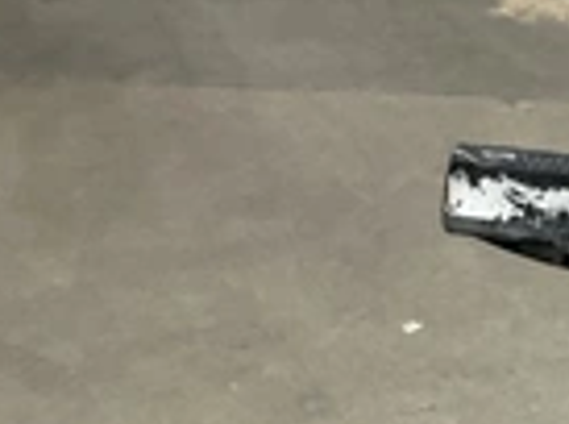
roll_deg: +6.1
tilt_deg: -39.8
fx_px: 1344
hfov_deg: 21.6
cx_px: 735
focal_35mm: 82
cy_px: 578
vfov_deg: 16.7
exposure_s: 1/40
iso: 320
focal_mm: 3
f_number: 1.8
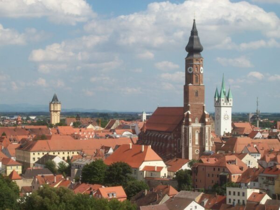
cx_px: 140
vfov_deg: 17.0
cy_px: 105
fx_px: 704
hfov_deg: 22.5
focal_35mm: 87
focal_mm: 14.3
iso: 80
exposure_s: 1/339
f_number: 7.6
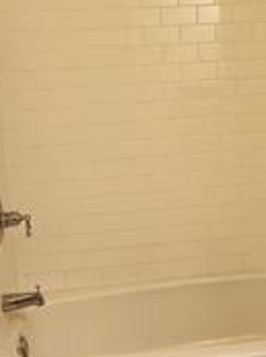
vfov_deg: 30.2
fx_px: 658
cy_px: 138
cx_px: 194
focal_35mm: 64
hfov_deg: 22.7
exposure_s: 1/120
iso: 320
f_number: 1.8
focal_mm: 5.4
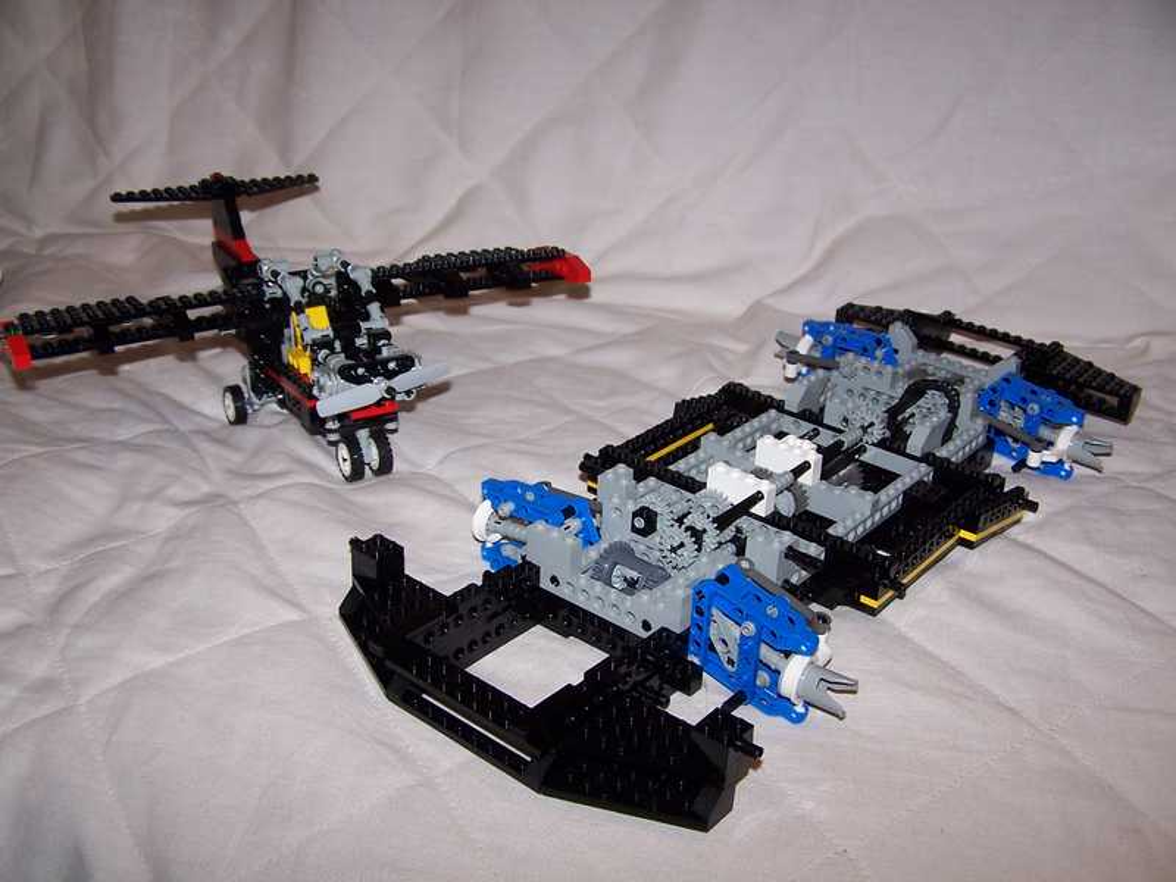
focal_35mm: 38
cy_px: 441
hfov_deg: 49.0
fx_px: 1291
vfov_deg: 37.7
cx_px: 588
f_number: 2.8
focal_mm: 6.3
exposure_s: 1/60
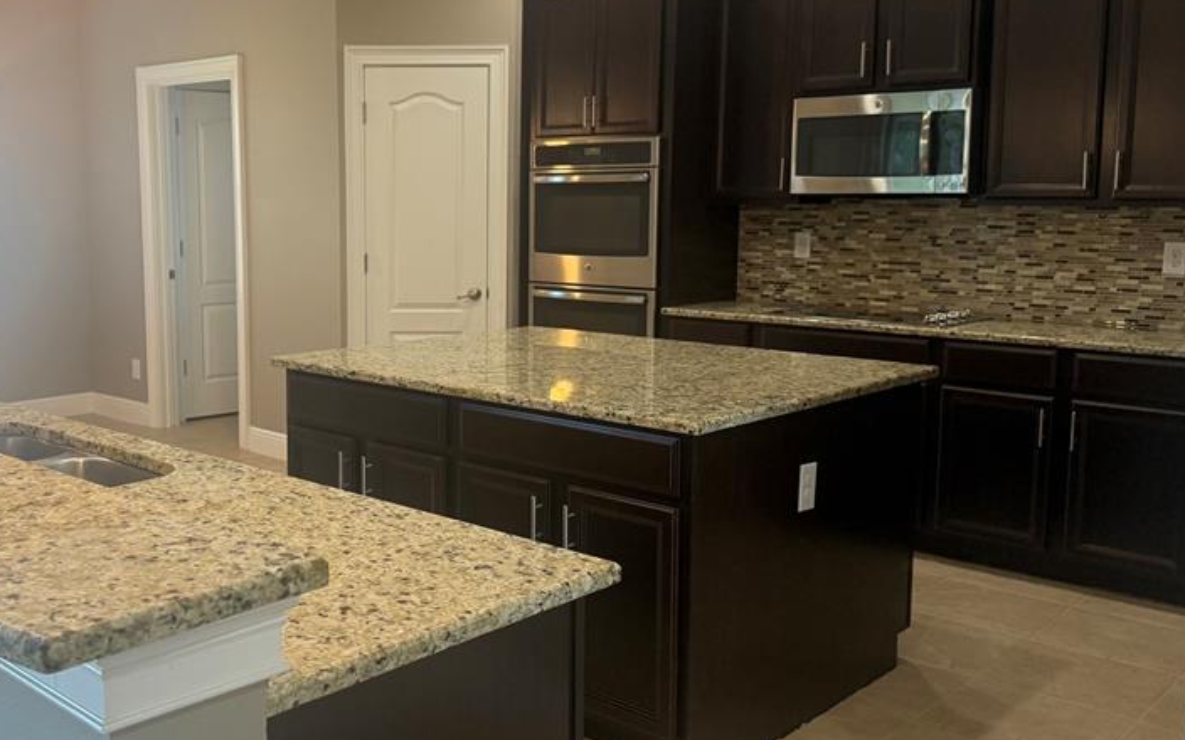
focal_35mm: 37
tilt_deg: -6.8
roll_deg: +0.2
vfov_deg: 34.4
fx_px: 1195
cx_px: 436
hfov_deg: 52.1
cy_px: 333
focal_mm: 6.76
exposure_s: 1/91
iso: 200
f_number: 1.78
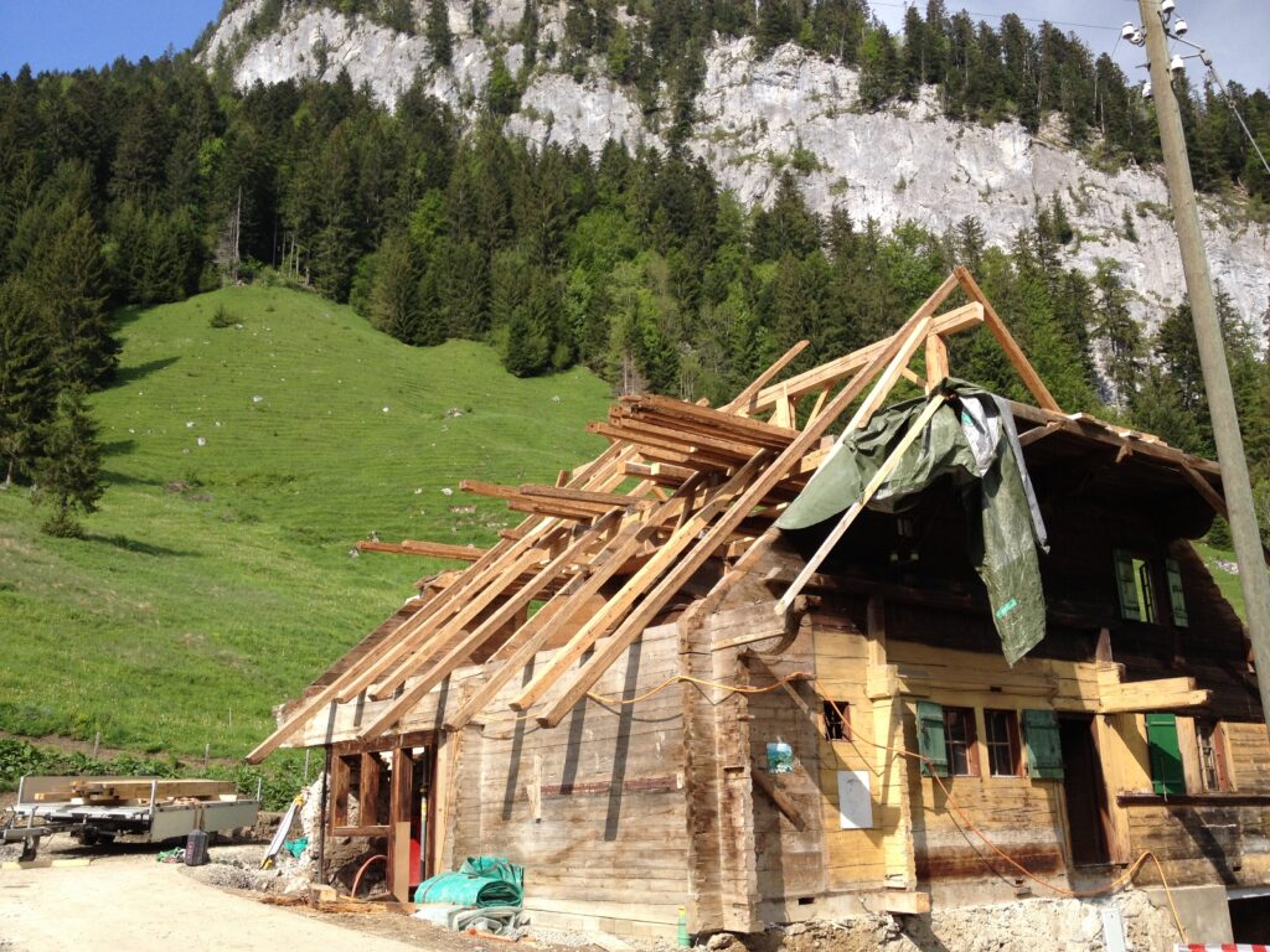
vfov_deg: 40.7
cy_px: 476
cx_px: 635
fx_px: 1284
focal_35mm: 35
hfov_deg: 52.6
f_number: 2.4
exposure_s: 1/1200
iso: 50
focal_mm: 4.28
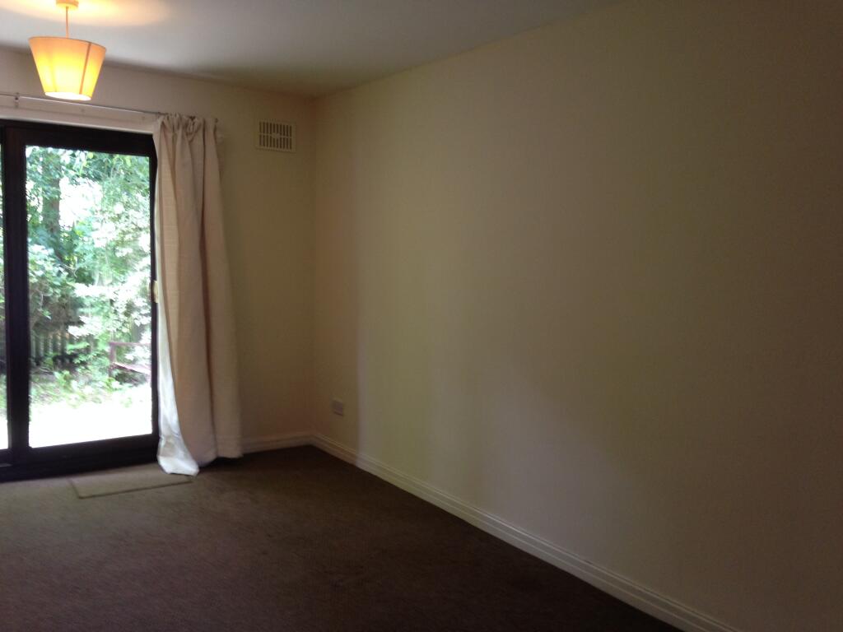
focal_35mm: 33
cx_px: 422
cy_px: 316
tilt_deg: -6.7
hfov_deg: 55.4
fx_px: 804
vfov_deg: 42.9
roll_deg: +0.5
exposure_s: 1/20
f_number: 2.4
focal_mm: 4.12
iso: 100
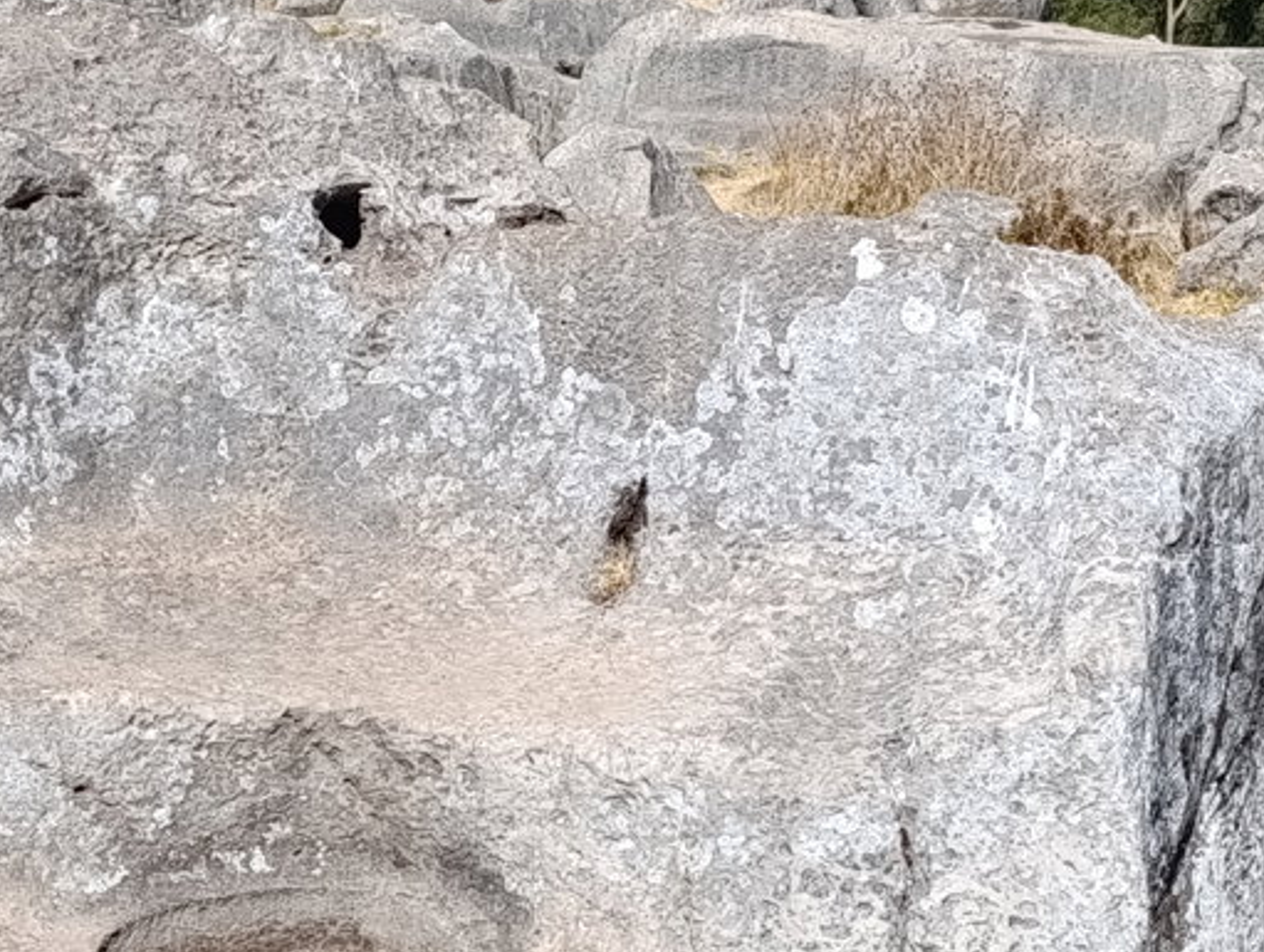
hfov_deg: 35.0
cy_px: 804
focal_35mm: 54
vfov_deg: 26.4
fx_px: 1975
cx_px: 388
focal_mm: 6.14
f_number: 1.6
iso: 50
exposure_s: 1/641
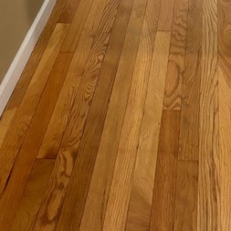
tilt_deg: -12.0
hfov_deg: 18.7
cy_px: -172
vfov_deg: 16.1
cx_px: 104
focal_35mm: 93
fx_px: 702
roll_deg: +2.5
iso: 320
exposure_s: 1/60
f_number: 1.6
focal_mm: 5.96
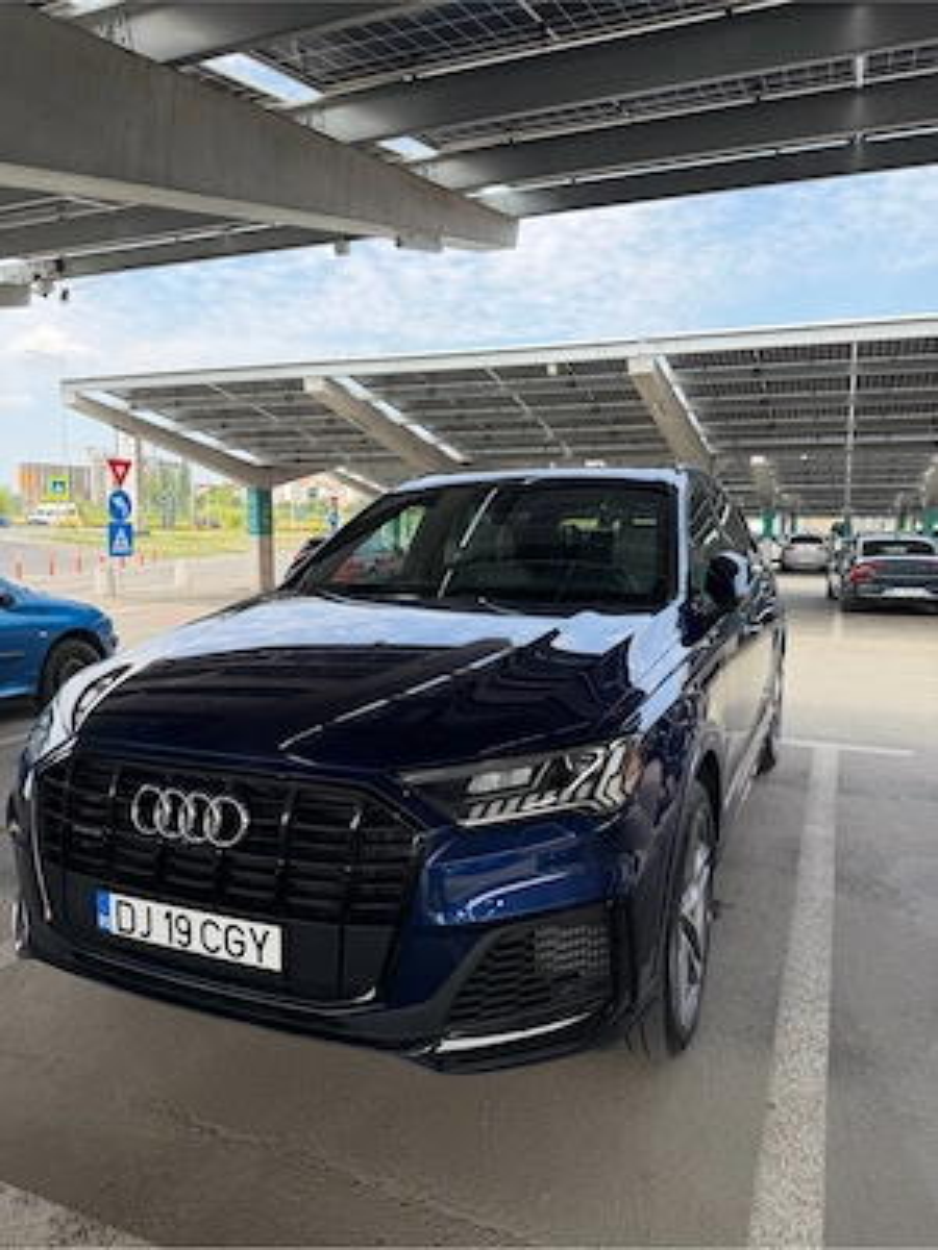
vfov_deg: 71.6
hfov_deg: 56.8
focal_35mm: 24
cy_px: 625
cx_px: 469
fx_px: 867
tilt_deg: -7.4
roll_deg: -1.4
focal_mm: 6.76
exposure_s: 1/1410
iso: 100
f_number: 1.78
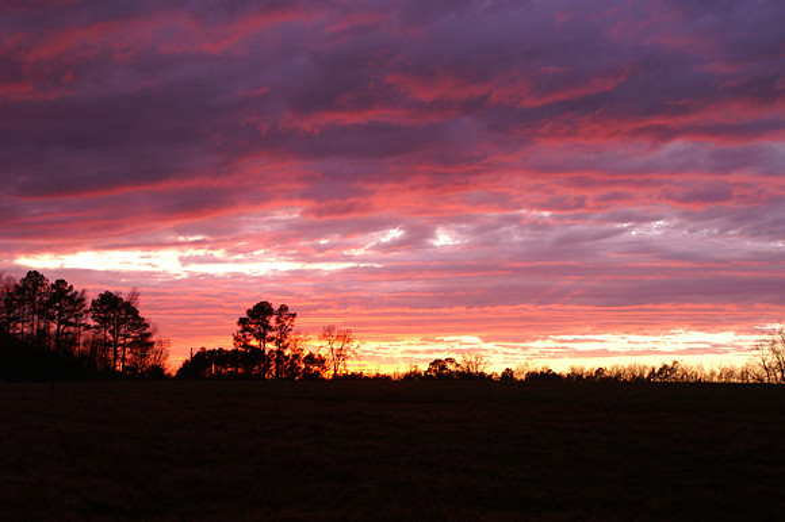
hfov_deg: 37.9
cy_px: 261
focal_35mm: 52
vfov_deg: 25.7
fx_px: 1144
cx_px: 392
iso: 800
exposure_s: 1/80
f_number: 5.6
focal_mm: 35
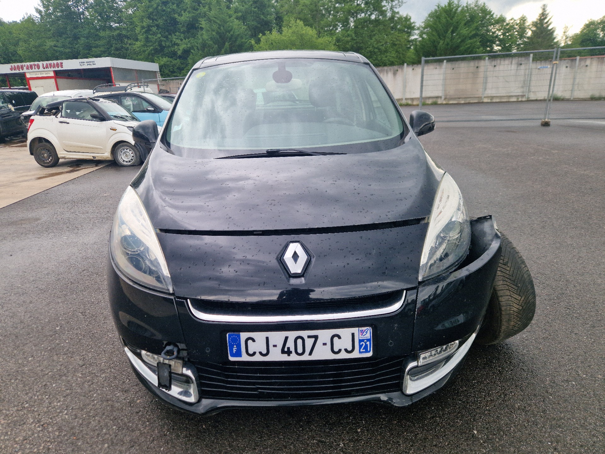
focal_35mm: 23
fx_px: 402
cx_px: 302
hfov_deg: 73.9
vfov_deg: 58.9
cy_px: 227
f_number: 1.8
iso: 50
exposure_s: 1/312
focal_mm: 5.4
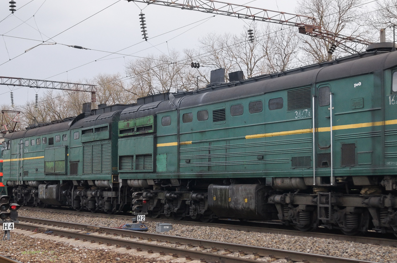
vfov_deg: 21.8
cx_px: 230
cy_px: 146
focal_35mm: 62
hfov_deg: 32.4
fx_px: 683
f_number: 4
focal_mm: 24
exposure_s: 1/400
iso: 200
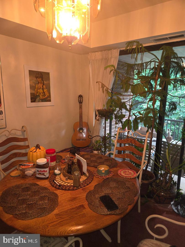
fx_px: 164
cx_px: 92
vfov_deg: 73.9
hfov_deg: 58.9
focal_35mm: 23
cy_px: 124
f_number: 1.8
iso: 100
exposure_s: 1/40
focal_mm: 5.4
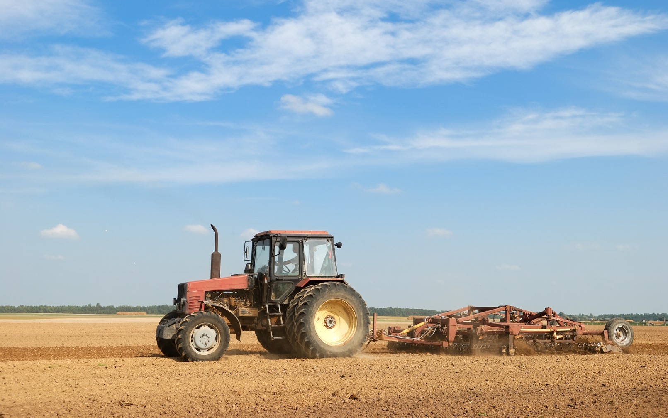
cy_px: 202
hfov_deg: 43.5
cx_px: 334
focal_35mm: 46
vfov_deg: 28.0
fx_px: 837
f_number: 4
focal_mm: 30
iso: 100
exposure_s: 1/750
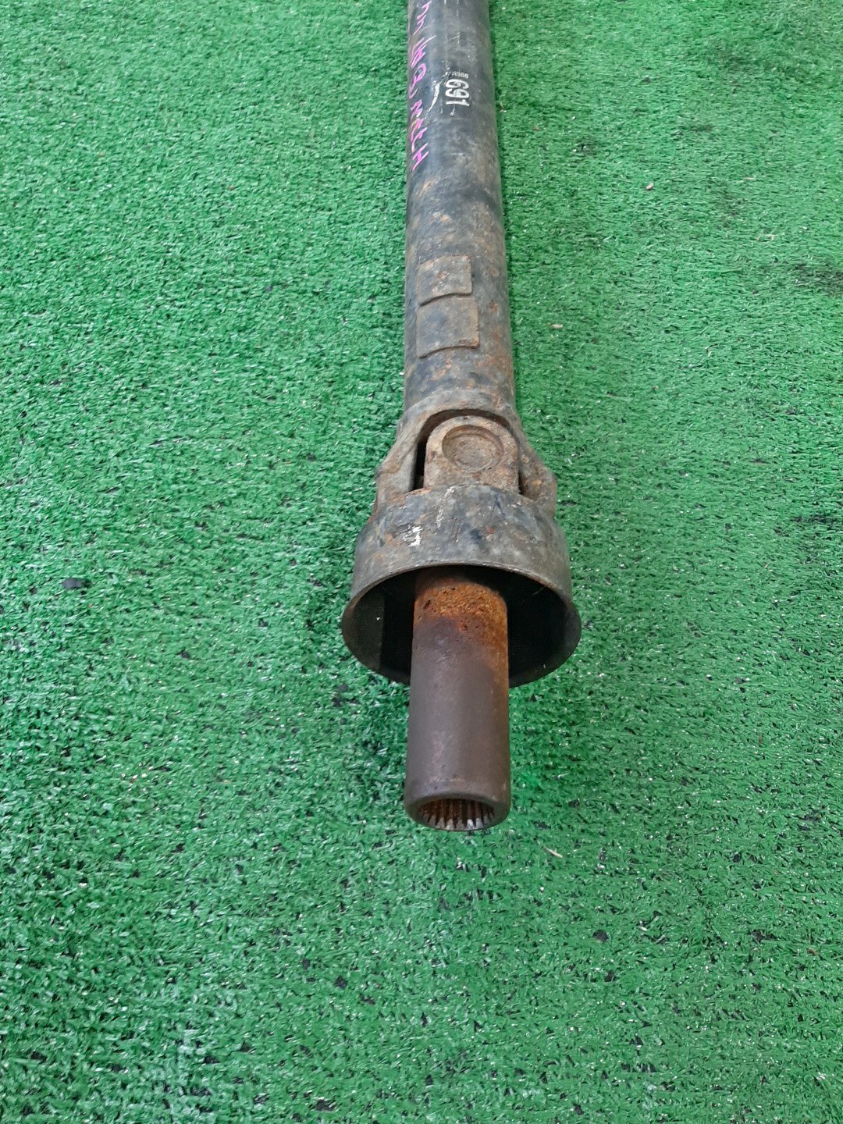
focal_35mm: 26
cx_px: 422
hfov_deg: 53.1
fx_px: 844
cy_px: 562
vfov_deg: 67.3
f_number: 1.7
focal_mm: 3.93
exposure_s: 1/33
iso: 200
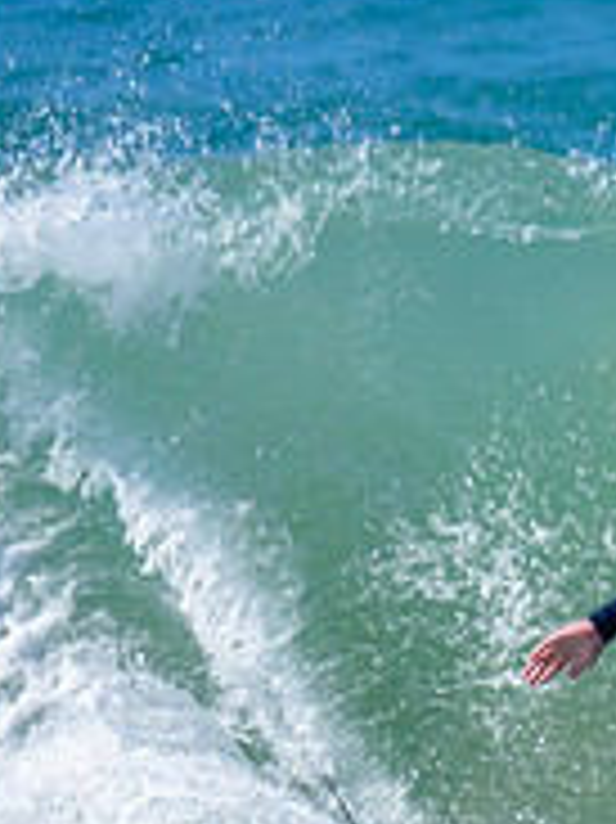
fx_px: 79745
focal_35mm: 3357
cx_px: 1237
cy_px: 710
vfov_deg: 0.6
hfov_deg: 0.4
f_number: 6.3
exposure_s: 1/2000
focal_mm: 800
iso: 450
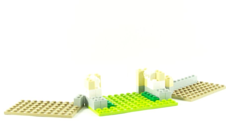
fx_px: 497
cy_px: 61
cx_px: 115
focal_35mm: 83
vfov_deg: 14.6
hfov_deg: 25.6
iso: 400
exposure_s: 1/60
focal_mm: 11.1
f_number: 3.6
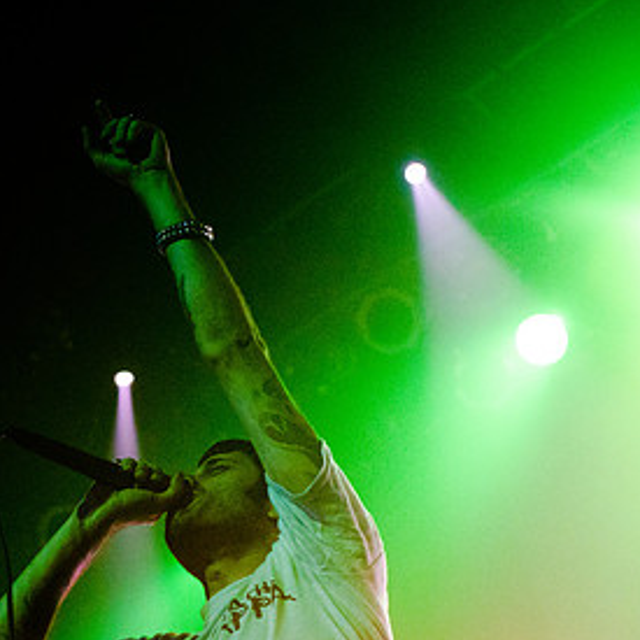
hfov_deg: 18.3
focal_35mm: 94
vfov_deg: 18.4
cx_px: 133
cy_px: 438
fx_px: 1964
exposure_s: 1/640
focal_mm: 35
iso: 3200
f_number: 2.8
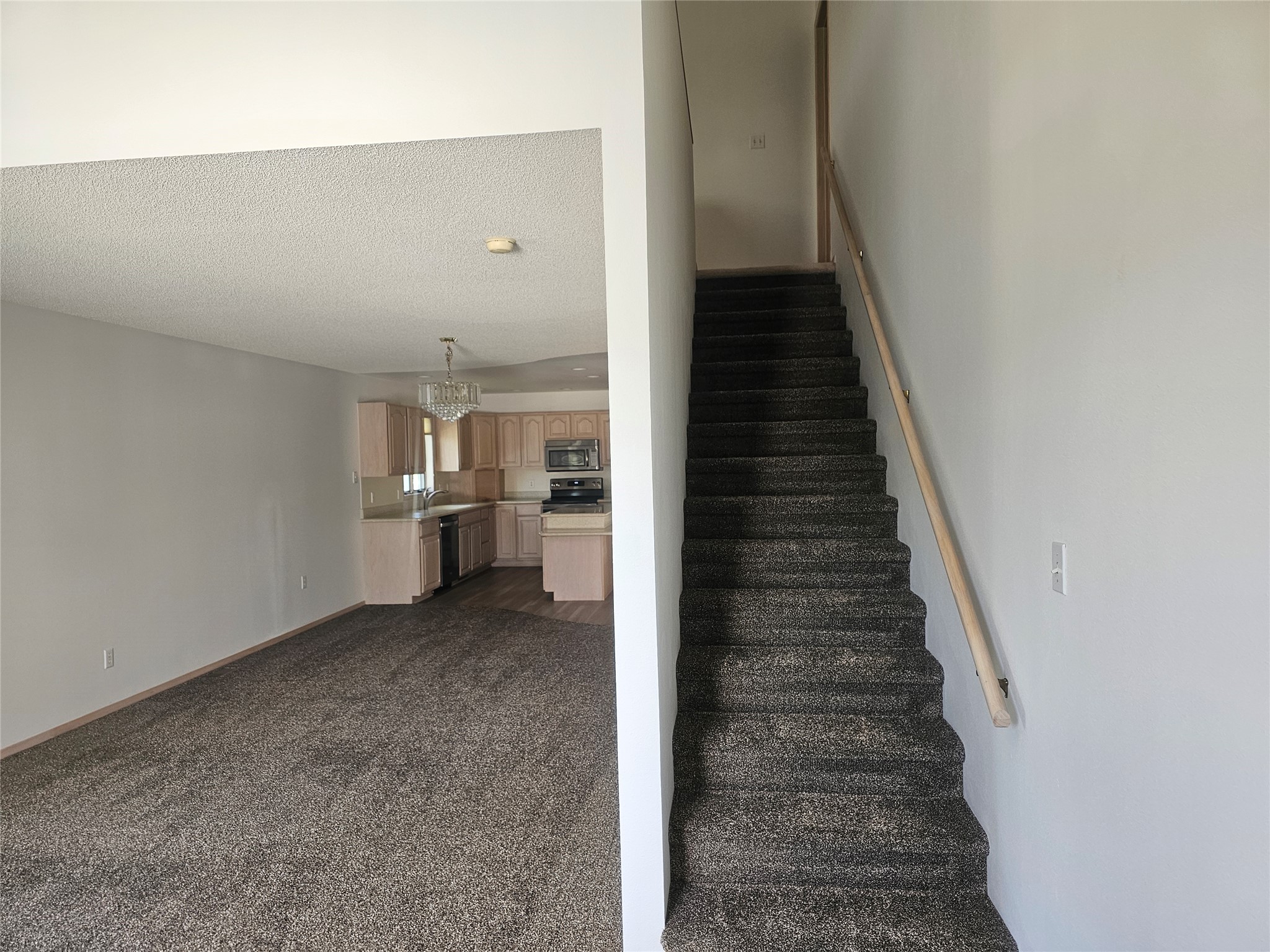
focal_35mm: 23
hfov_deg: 73.9
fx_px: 844
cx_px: 635
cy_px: 476
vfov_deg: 58.9
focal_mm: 6.3
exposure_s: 1/120
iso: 125
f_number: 1.7
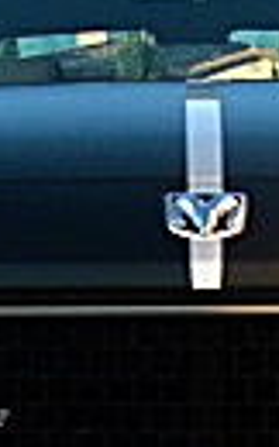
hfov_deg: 7.0
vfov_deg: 11.1
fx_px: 2292
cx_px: 186
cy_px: 433
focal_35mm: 188
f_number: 2.8
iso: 50
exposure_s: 1/125
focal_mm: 6.3
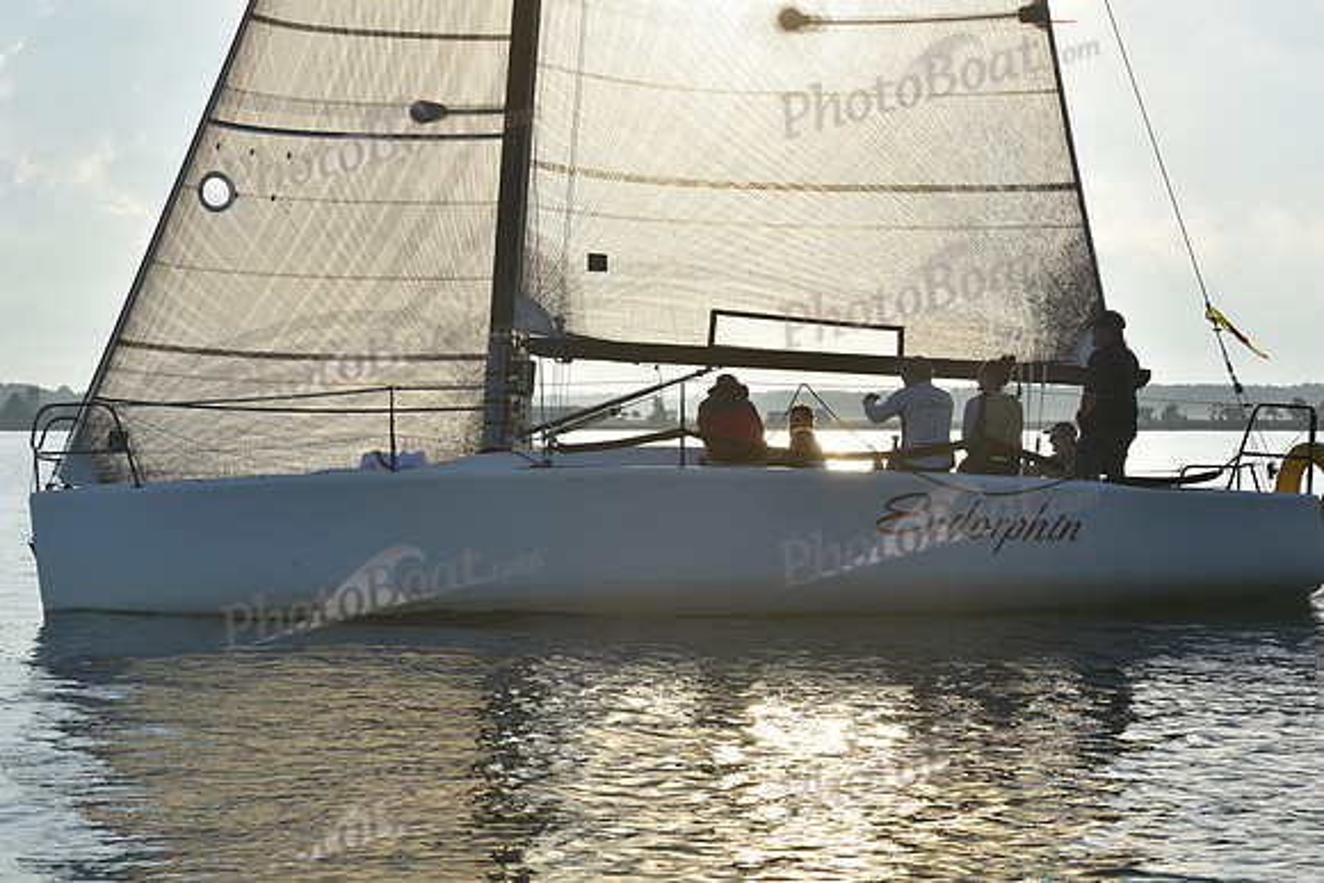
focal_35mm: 70
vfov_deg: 19.5
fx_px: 2575
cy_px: 442
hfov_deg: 28.8
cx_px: 662
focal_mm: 70
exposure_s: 1/800
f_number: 13
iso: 320
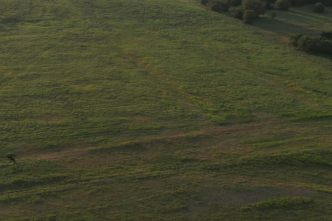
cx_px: -154
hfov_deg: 23.8
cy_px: 63
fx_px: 636
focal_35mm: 69
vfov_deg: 19.6
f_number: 2.8
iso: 100
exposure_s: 1/800
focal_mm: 8.38
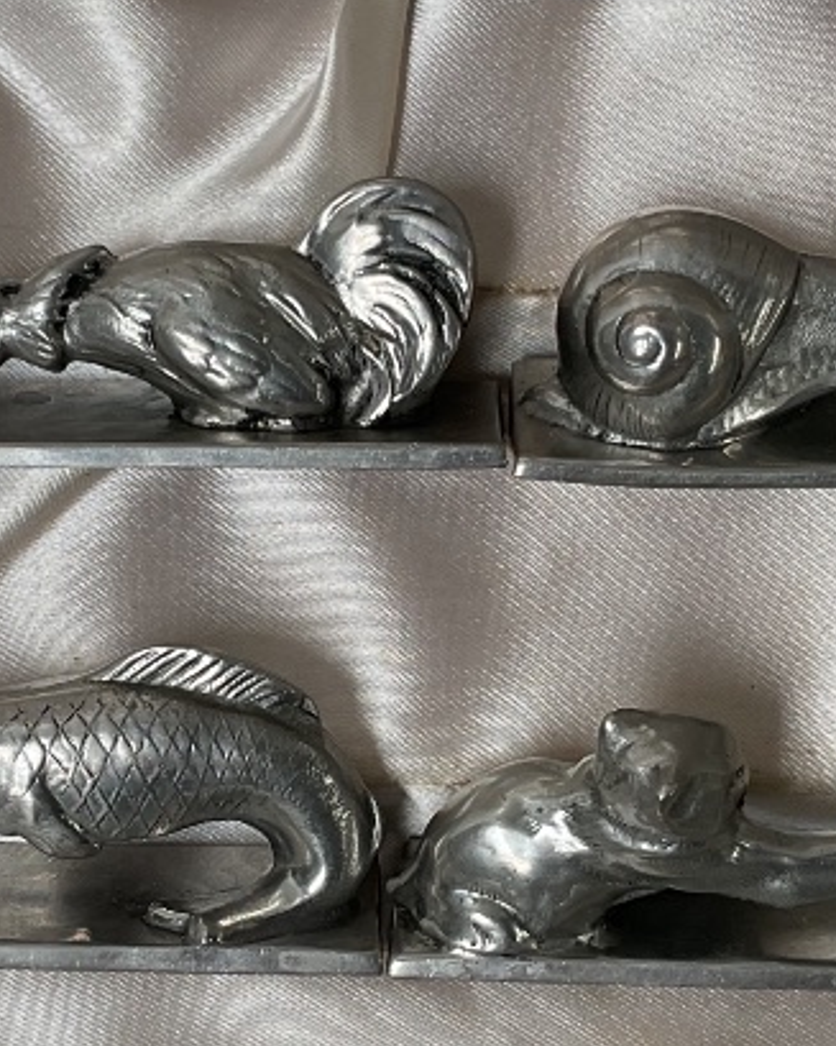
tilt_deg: -76.0
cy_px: 568
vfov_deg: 23.0
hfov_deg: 18.5
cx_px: 317
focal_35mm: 83
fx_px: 2568
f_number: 1.8
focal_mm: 3
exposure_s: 1/150
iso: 16
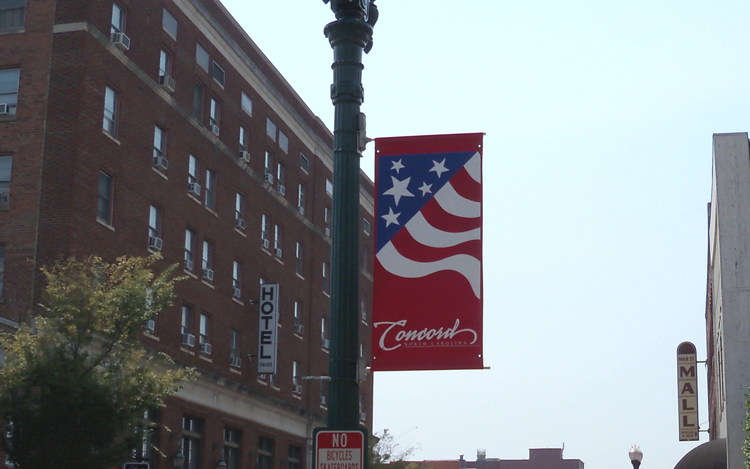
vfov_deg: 22.2
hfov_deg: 35.0
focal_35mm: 58
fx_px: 1185
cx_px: 447
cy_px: 345
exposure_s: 1/1000
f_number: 3.5
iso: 80
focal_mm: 6.2
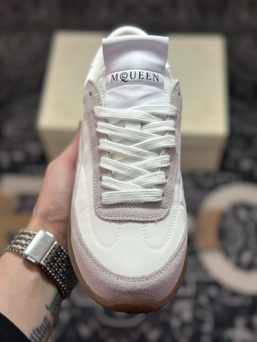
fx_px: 475
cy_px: 171
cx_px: 128
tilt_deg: -56.7
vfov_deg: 39.7
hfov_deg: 30.3
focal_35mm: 48
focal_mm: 6.86
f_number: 1.78
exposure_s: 1/2114
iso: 80
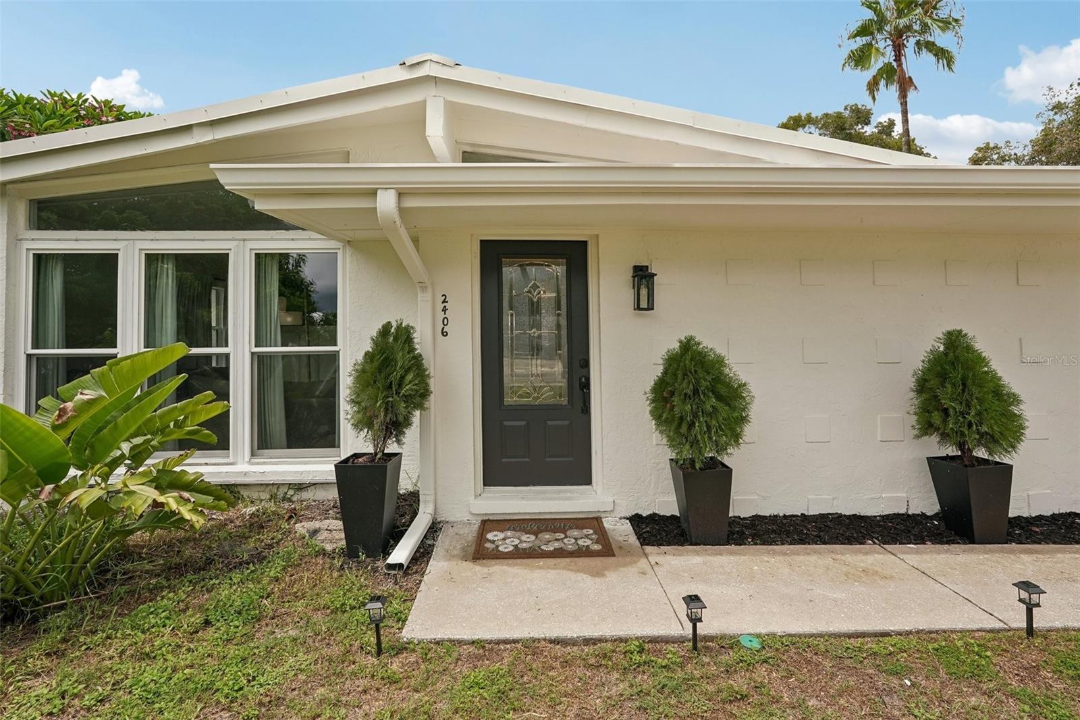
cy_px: 360
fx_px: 480
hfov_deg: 96.7
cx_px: 540
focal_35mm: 16
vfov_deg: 73.7
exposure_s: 1/320
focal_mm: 16
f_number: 8
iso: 400
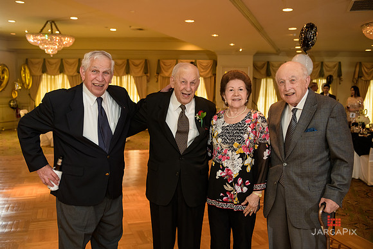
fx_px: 363
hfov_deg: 54.4
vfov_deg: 37.9
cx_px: 186
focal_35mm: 35
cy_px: 124
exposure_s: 1/125
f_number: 3.2
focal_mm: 35
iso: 1000
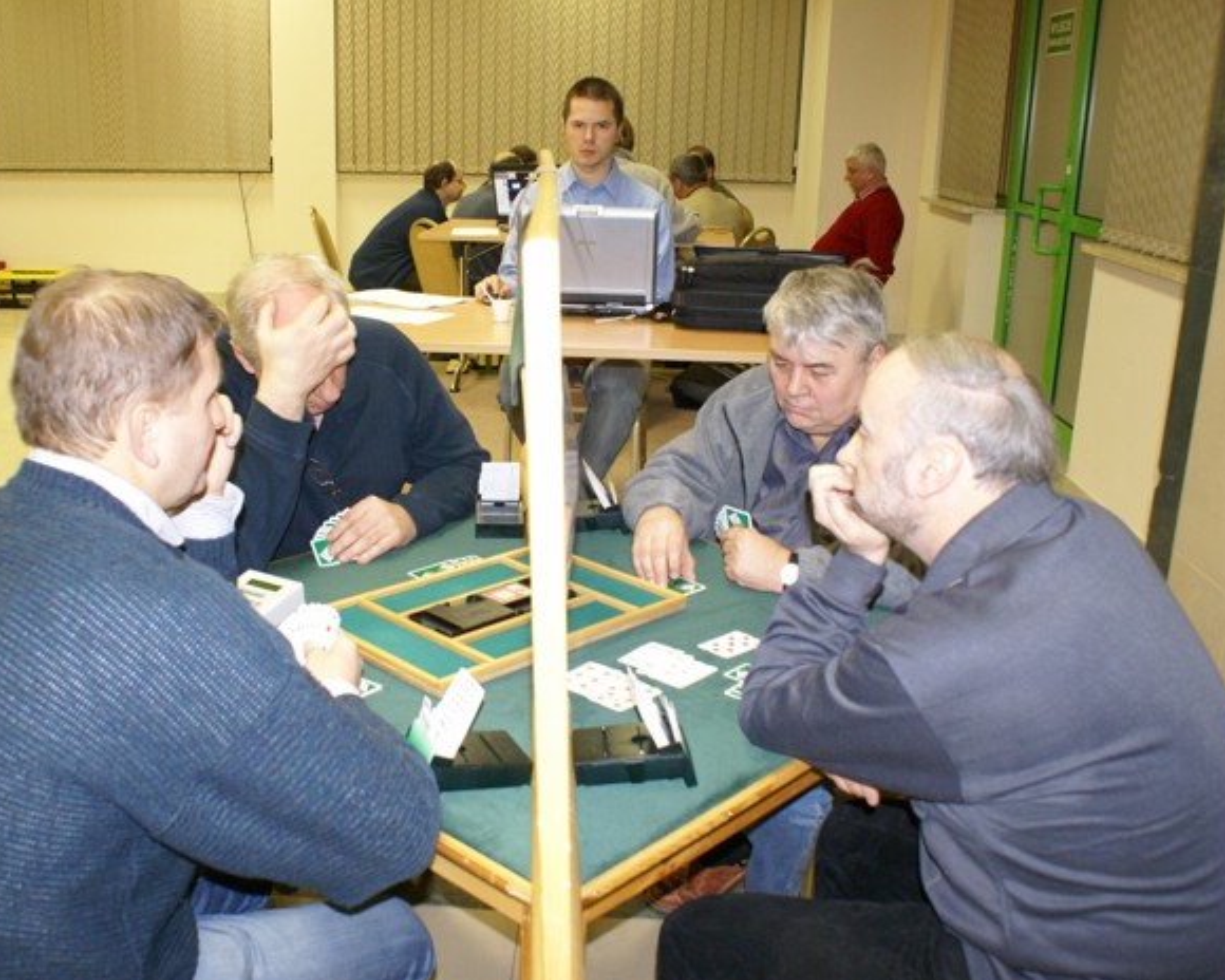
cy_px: 492
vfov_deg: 43.4
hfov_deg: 52.7
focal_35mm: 34
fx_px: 1233
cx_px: 526
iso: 800
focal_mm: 20
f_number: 5.6
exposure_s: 1/20
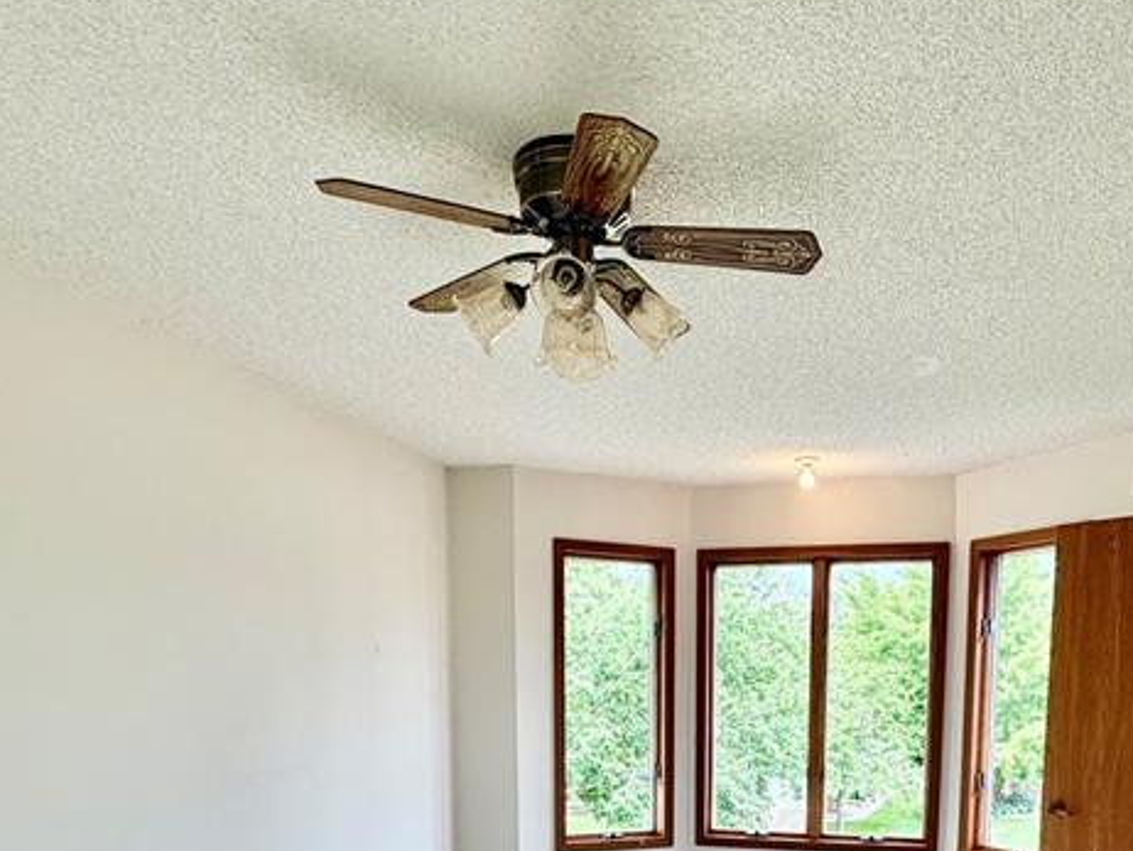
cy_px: 829
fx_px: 1015
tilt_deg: -7.6
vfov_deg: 40.5
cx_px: 696
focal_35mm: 31
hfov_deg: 57.7
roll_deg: -0.6
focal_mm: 2.22
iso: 64
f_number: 2.2
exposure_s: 1/120
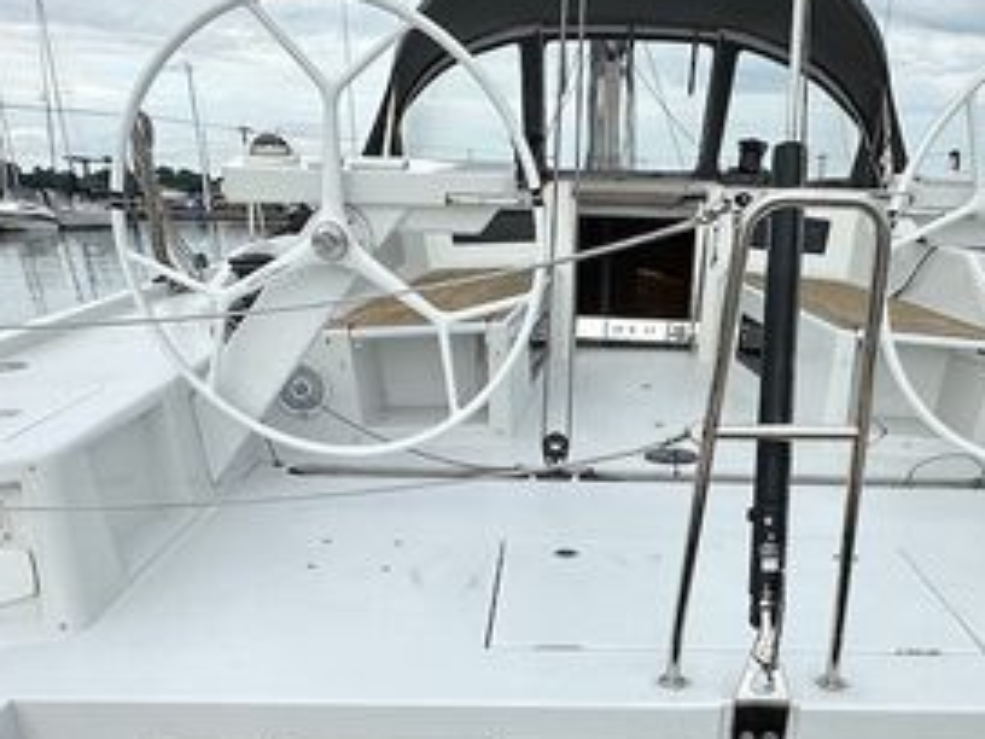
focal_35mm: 36
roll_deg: -1.9
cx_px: 590
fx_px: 1024
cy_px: 723
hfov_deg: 51.0
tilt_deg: -26.7
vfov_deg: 36.1
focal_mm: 2.22
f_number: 2.2
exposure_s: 1/1984
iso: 40
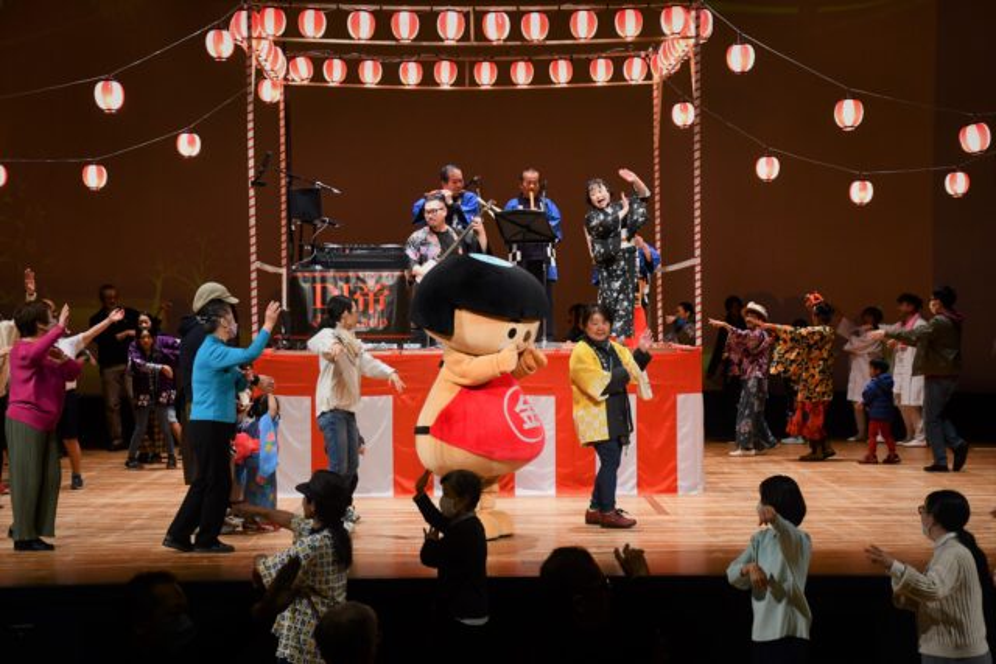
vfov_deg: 17.5
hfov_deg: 26.0
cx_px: 498
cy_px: 332
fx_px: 2158
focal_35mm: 78
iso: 1100
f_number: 6.3
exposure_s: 1/160
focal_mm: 52
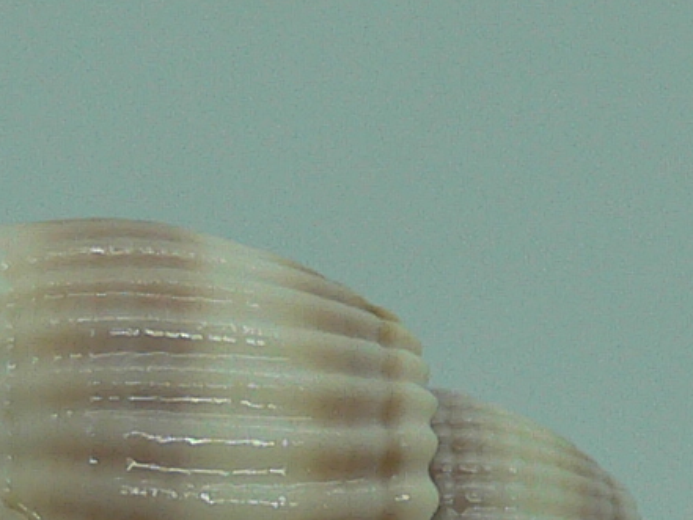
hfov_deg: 12.3
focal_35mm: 160
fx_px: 3204
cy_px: 779
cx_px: 220
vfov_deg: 9.0
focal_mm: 4.6
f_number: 2.8
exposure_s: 1/60
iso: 80
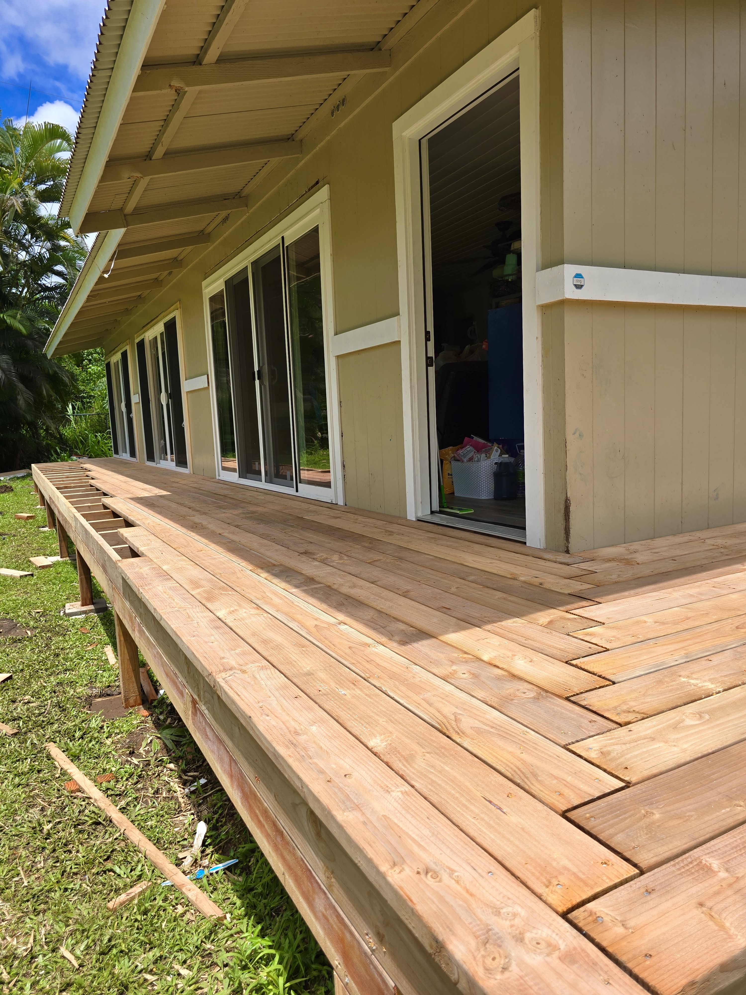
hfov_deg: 58.9
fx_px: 661
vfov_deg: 73.9
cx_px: 373
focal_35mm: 23
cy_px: 498
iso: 12
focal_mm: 6.3
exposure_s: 1/963
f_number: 1.7
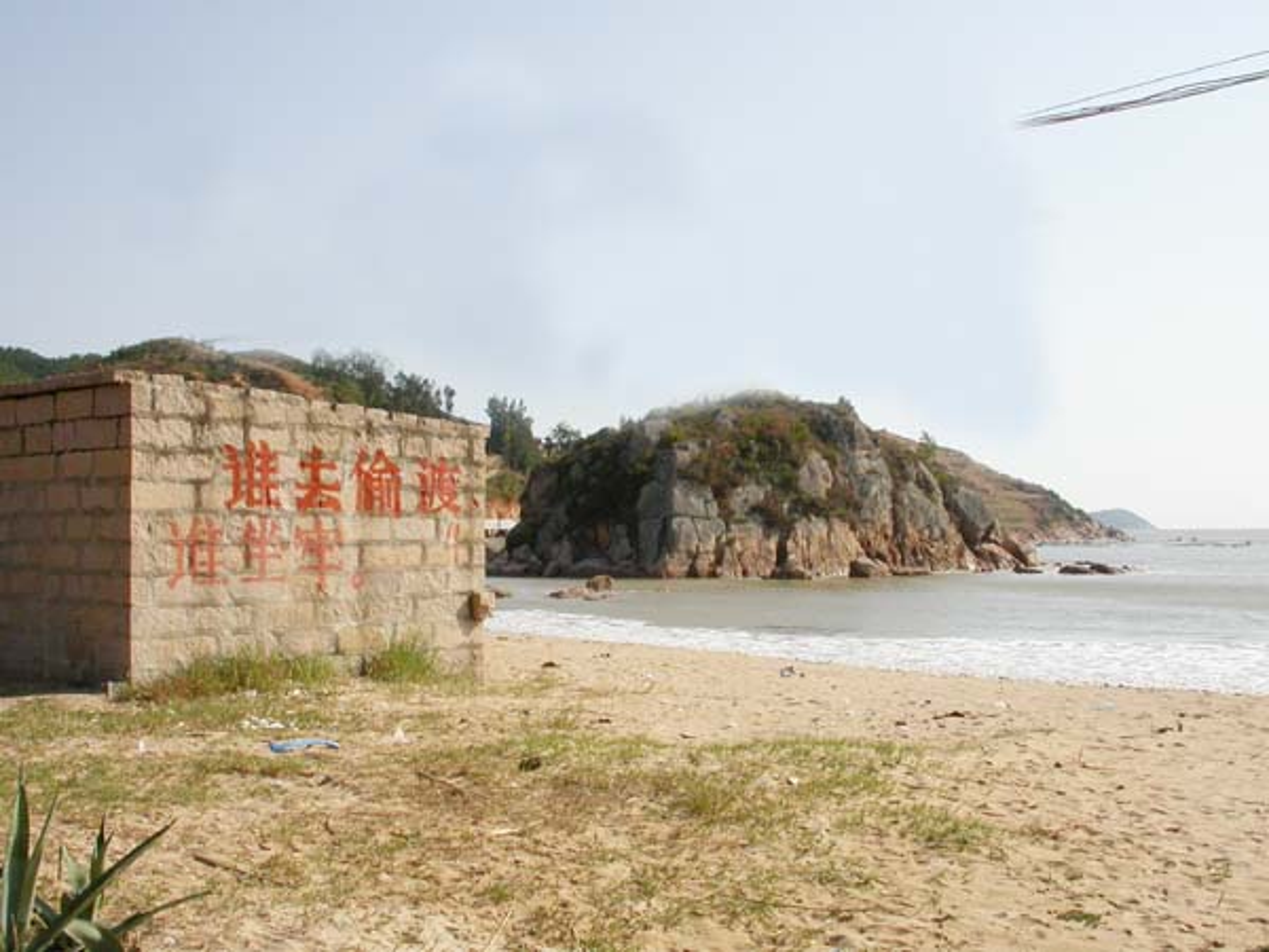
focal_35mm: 41
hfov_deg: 45.8
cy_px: 476
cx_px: 634
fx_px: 1503
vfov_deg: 35.1
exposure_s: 1/566
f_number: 7.7
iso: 100
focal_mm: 8.6
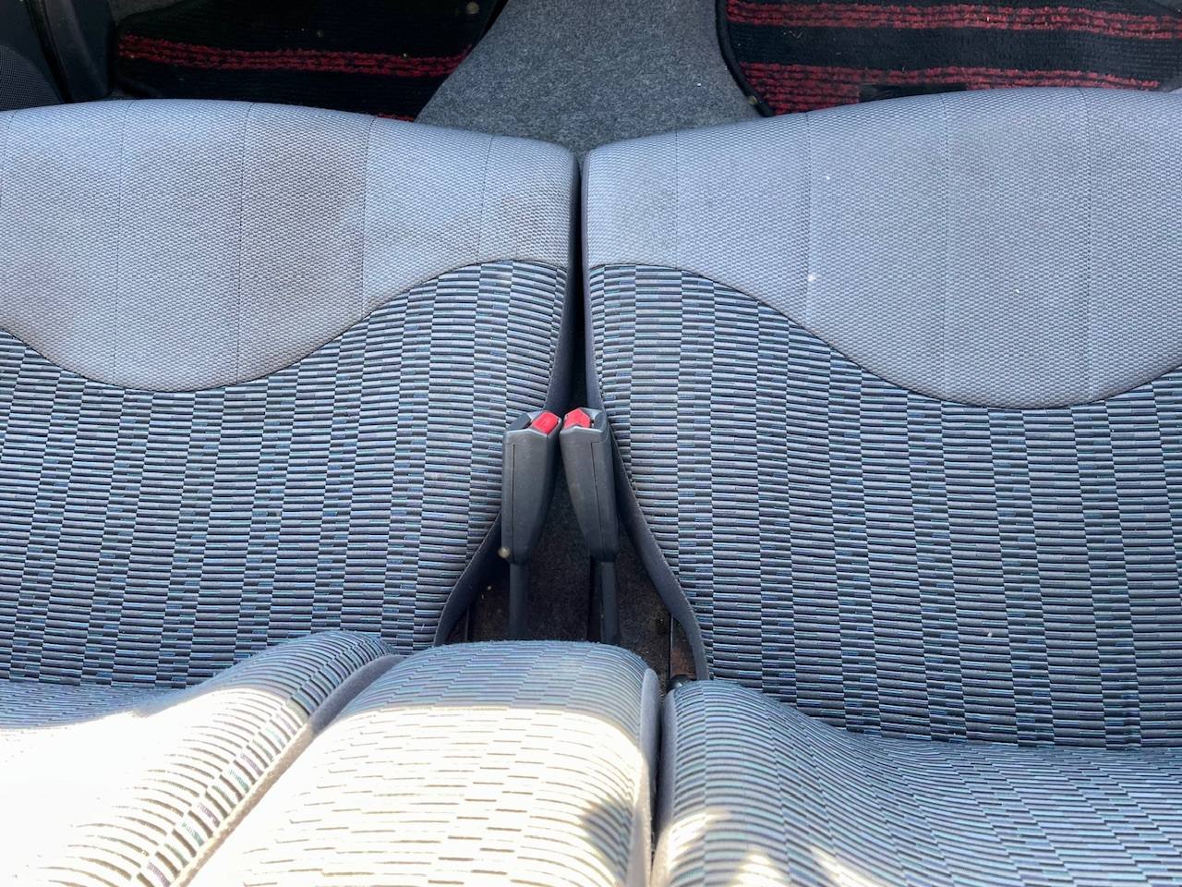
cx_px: 591
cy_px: 444
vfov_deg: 54.9
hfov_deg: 69.4
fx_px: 854
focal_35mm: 25
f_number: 1.6
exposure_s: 1/121
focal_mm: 5.1
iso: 125
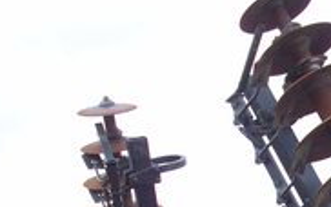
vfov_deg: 10.7
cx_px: 449
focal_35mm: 117
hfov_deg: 16.7
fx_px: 1056
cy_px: 334
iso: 80
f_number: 2.8
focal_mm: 6.2
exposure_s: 1/549
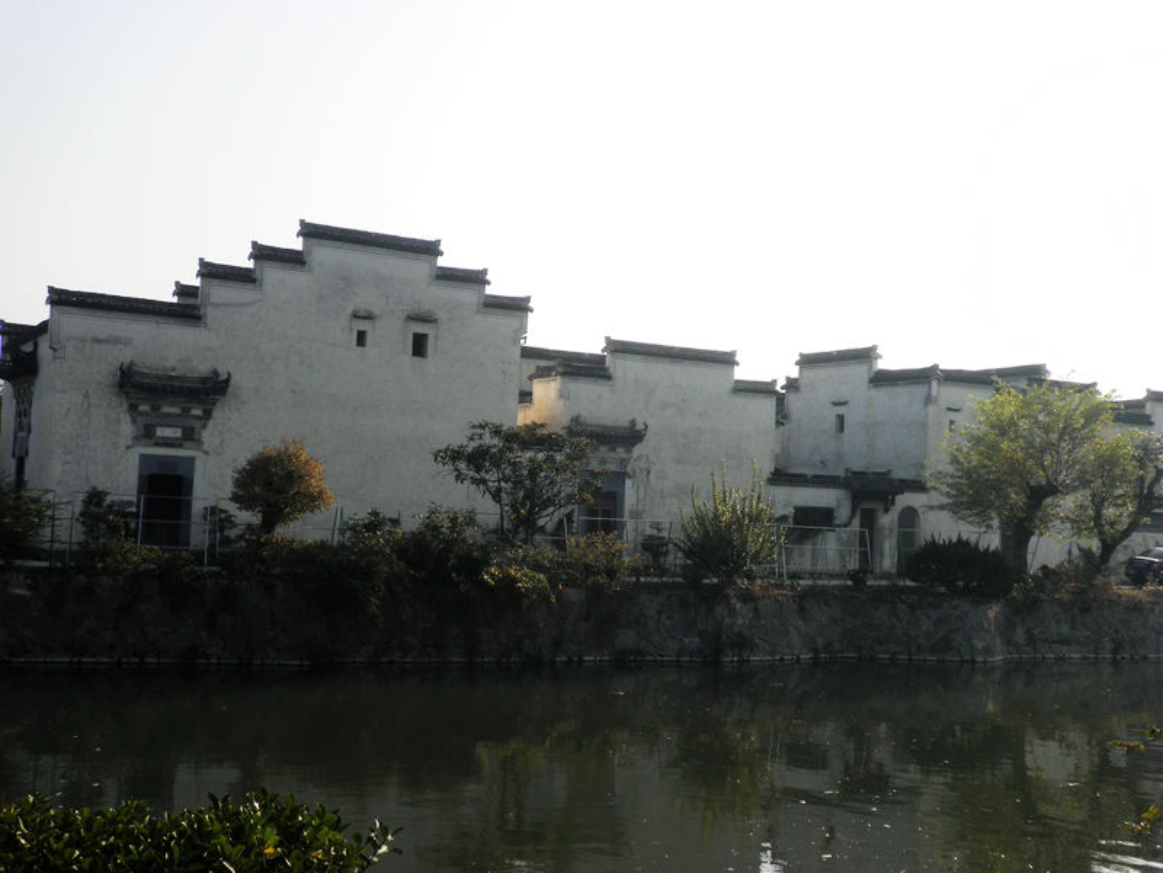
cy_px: 436
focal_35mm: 43
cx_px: 582
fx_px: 1445
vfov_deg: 33.6
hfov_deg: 43.9
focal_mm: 7.6
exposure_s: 1/80
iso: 64
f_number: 10.1
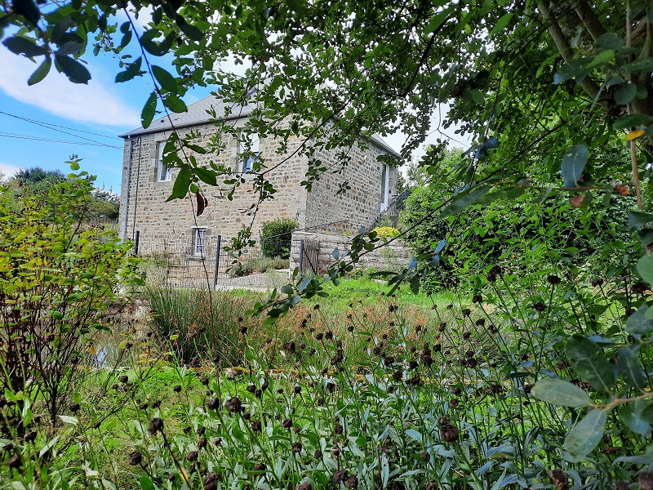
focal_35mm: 25
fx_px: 472
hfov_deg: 69.4
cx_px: 326
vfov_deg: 54.9
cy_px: 245
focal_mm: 4.6
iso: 32
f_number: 2
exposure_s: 1/231
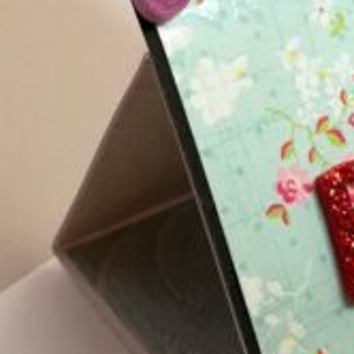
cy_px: 166
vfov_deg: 20.9
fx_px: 960
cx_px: 269
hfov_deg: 20.7
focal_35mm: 83
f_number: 2.2
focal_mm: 3.83
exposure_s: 1/50
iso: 80
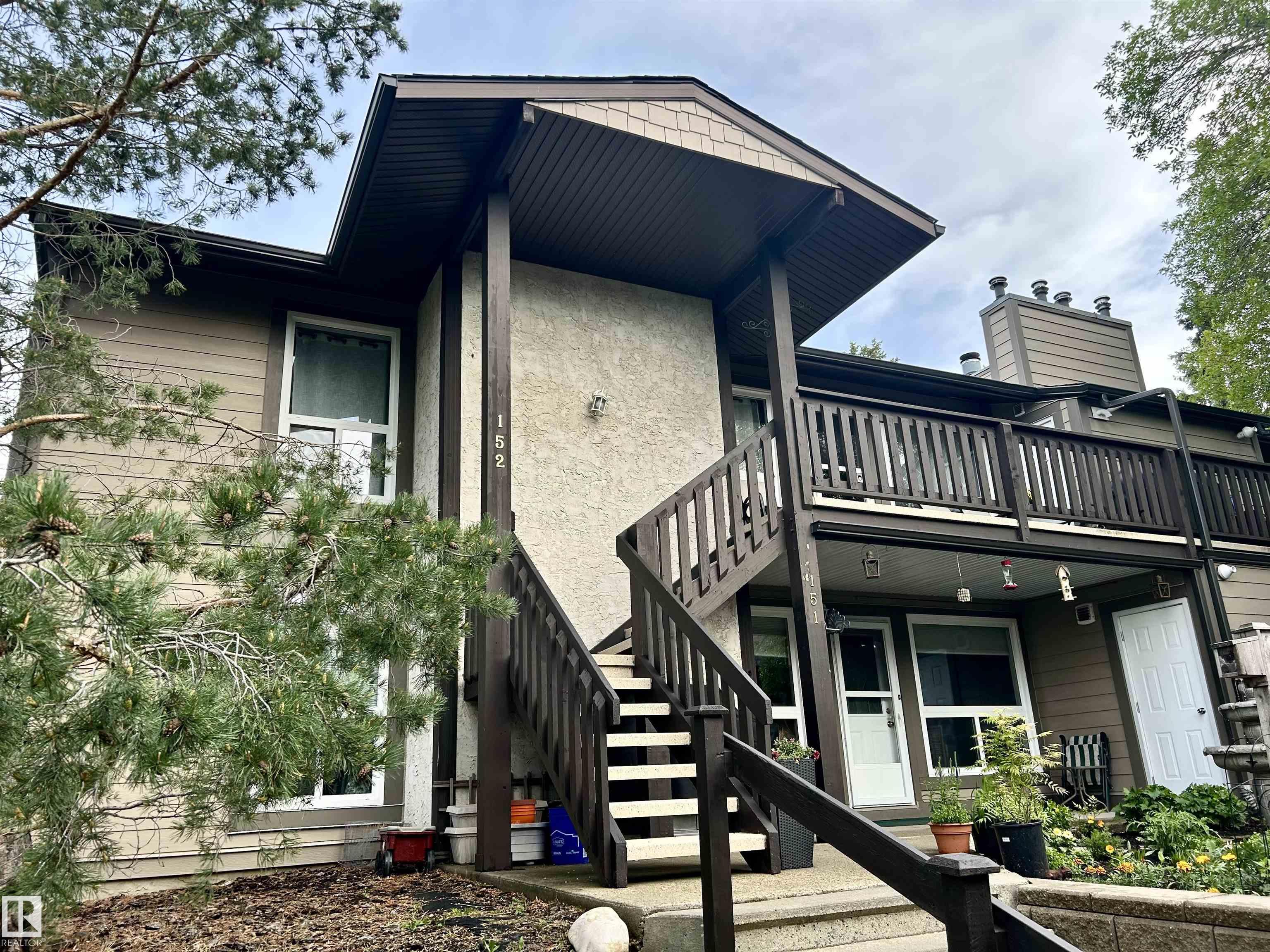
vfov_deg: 53.1
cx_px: 635
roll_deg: +2.9
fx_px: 954
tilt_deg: +18.0
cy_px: 476
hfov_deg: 67.3
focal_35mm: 26
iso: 50
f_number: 1.5
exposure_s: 1/563
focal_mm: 5.7
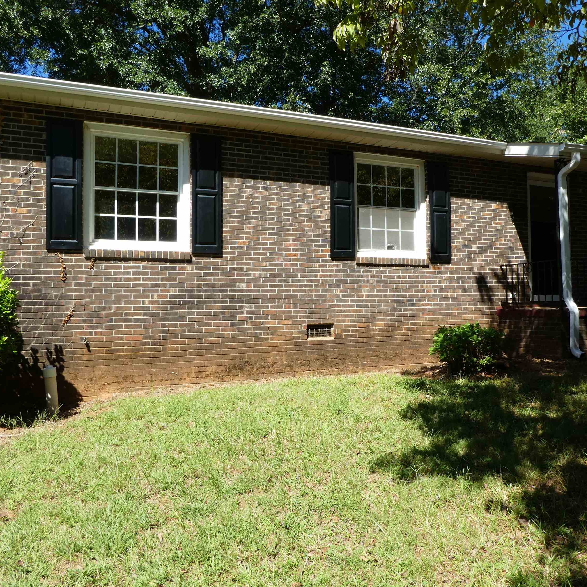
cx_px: 332
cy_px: 288
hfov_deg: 55.4
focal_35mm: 29
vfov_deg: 55.6
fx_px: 556
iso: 80
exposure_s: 1/250
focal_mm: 4.3
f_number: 4.5
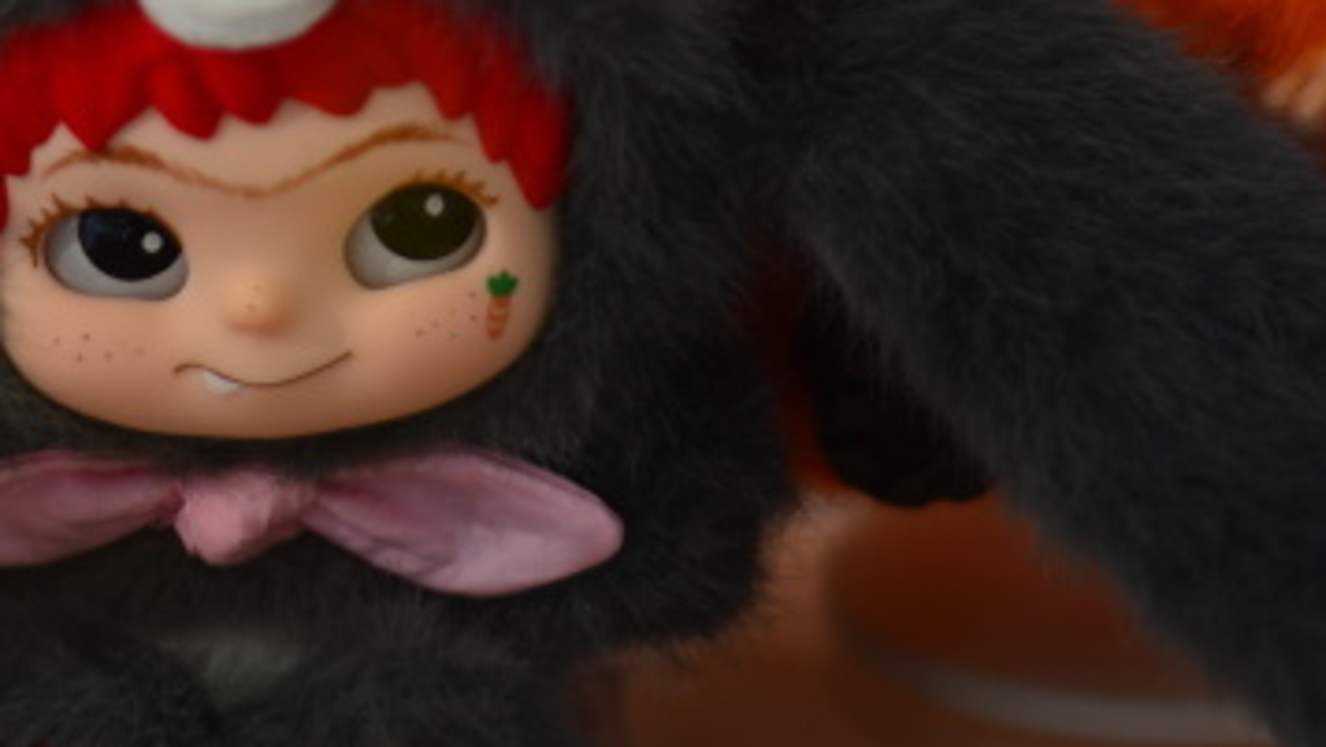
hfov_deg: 14.3
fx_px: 5275
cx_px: 327
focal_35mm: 150
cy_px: -353
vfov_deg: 7.9
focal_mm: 50
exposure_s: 1/640
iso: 200
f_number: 2
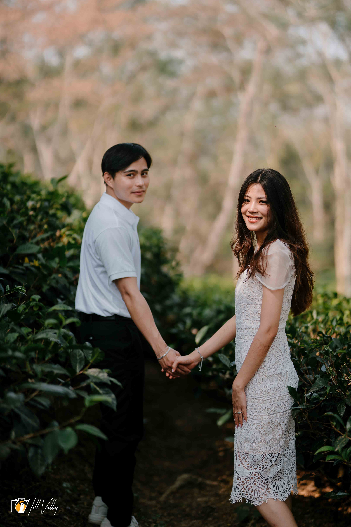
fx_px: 1243
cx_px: 176
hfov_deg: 16.1
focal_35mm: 85
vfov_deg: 23.9
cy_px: 264
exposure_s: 1/2000
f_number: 1.4
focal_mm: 85
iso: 64
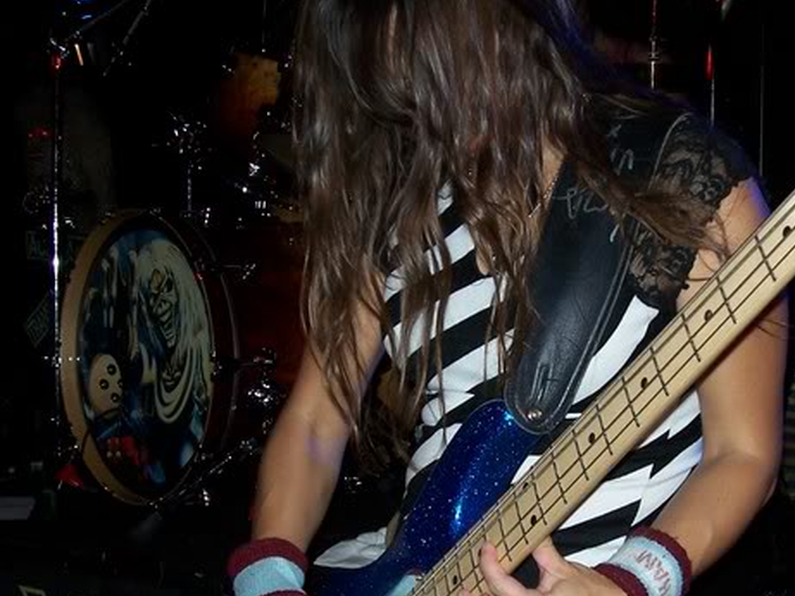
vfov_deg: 24.6
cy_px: 431
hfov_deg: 32.5
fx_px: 1355
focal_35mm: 59
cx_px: 497
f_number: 2.7
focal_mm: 5.6
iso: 80
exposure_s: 1/60
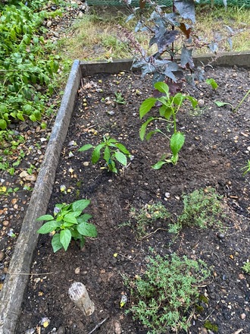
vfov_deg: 67.3
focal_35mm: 26
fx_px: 250
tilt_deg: -49.4
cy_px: 167
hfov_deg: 53.1
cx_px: 125
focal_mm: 4.25
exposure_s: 1/40
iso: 500
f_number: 1.8
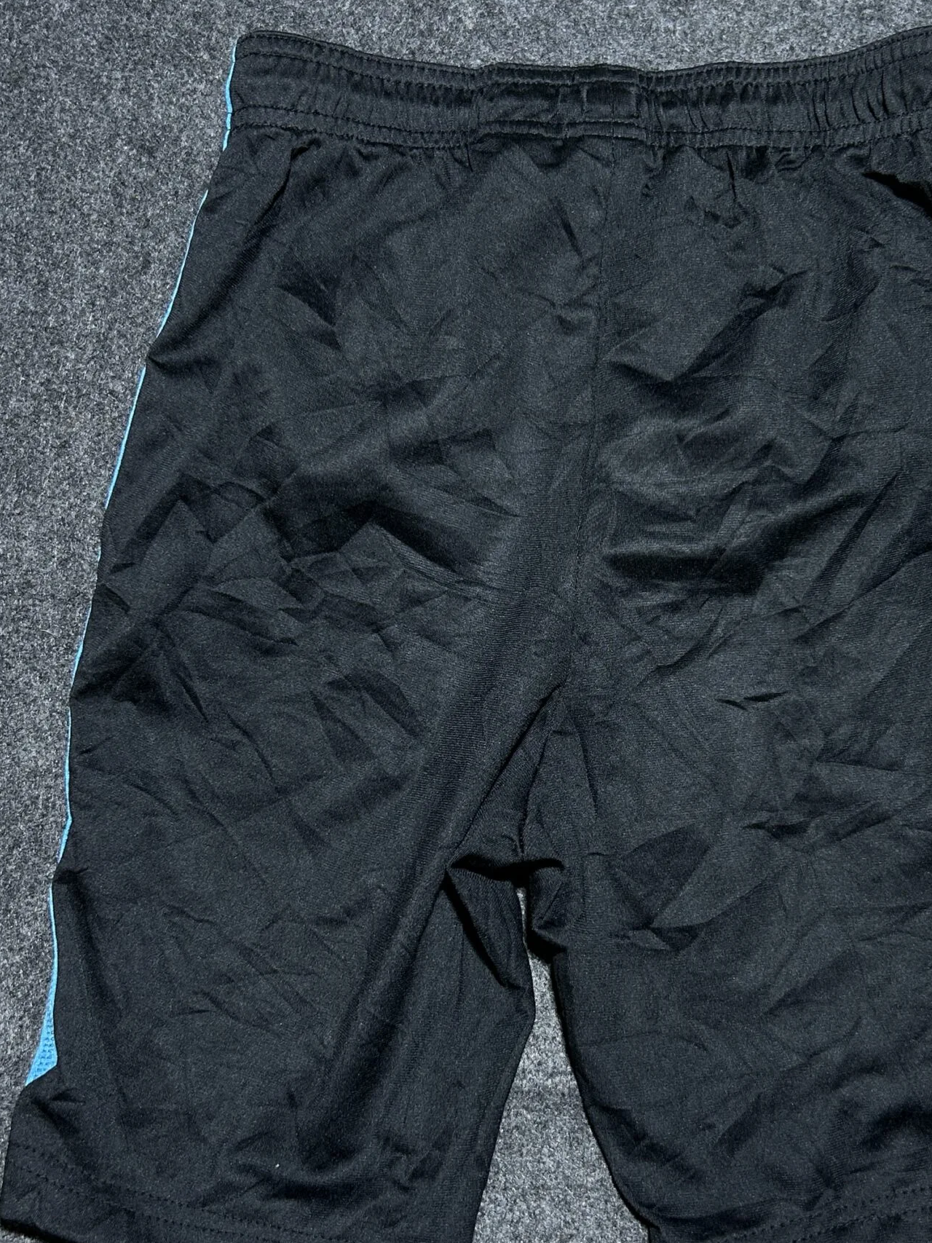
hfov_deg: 36.6
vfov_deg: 47.8
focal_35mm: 39
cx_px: 587
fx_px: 1400
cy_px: 668
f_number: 1.5
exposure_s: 1/50
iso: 125
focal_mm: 5.7
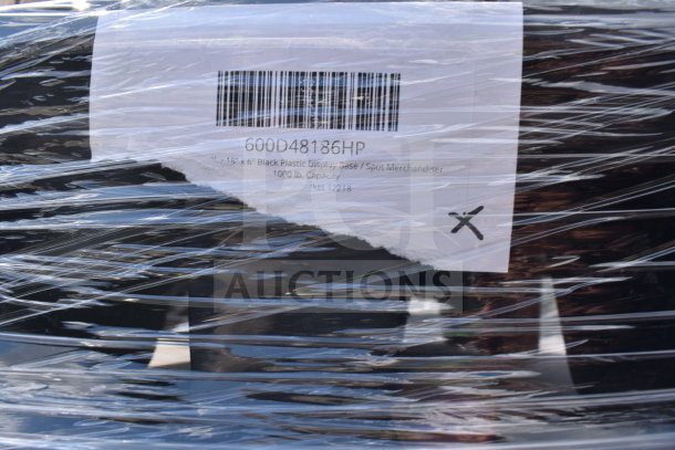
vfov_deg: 48.0
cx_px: 338
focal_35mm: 27
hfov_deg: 67.4
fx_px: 506
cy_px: 225
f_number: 9
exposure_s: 1/320
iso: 200
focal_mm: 18
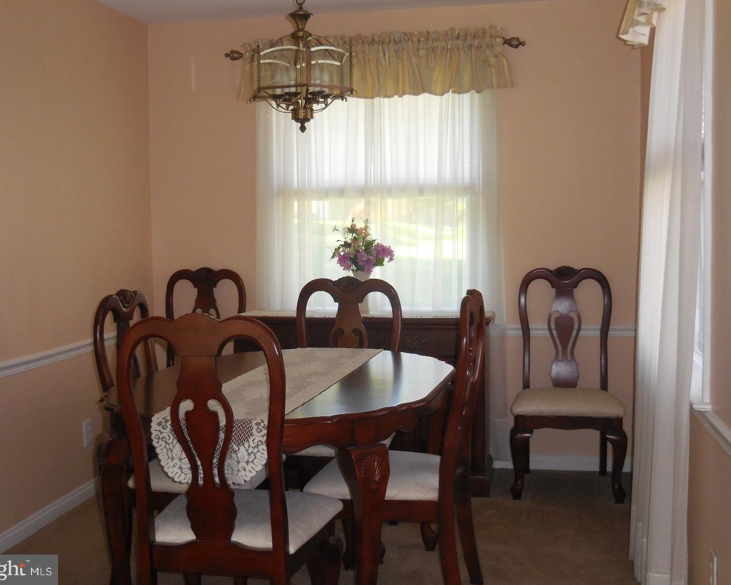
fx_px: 1017
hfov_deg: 39.5
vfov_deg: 32.1
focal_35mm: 47
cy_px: 292
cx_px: 354
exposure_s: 1/60
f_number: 4.2
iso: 400
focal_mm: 8.1
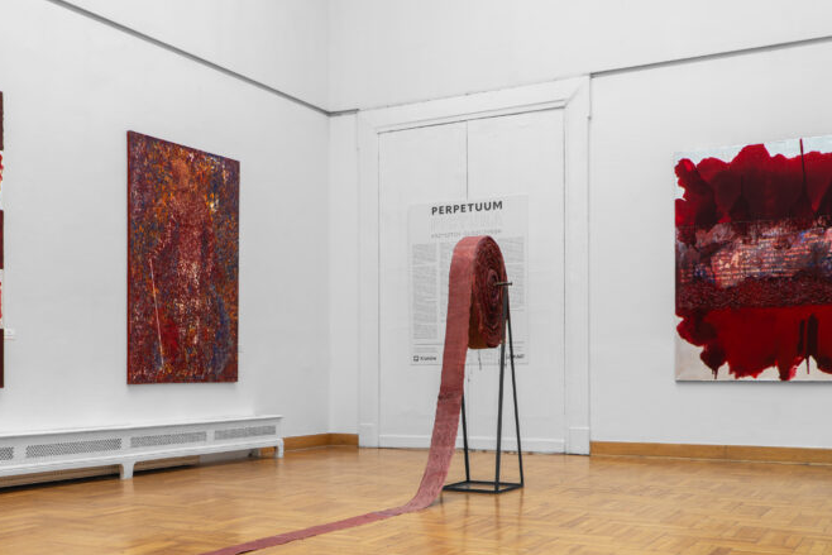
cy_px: 361
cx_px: 266
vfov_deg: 31.7
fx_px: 971
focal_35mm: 42
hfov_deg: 45.6
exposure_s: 1/15
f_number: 5.6
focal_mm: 18
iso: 100
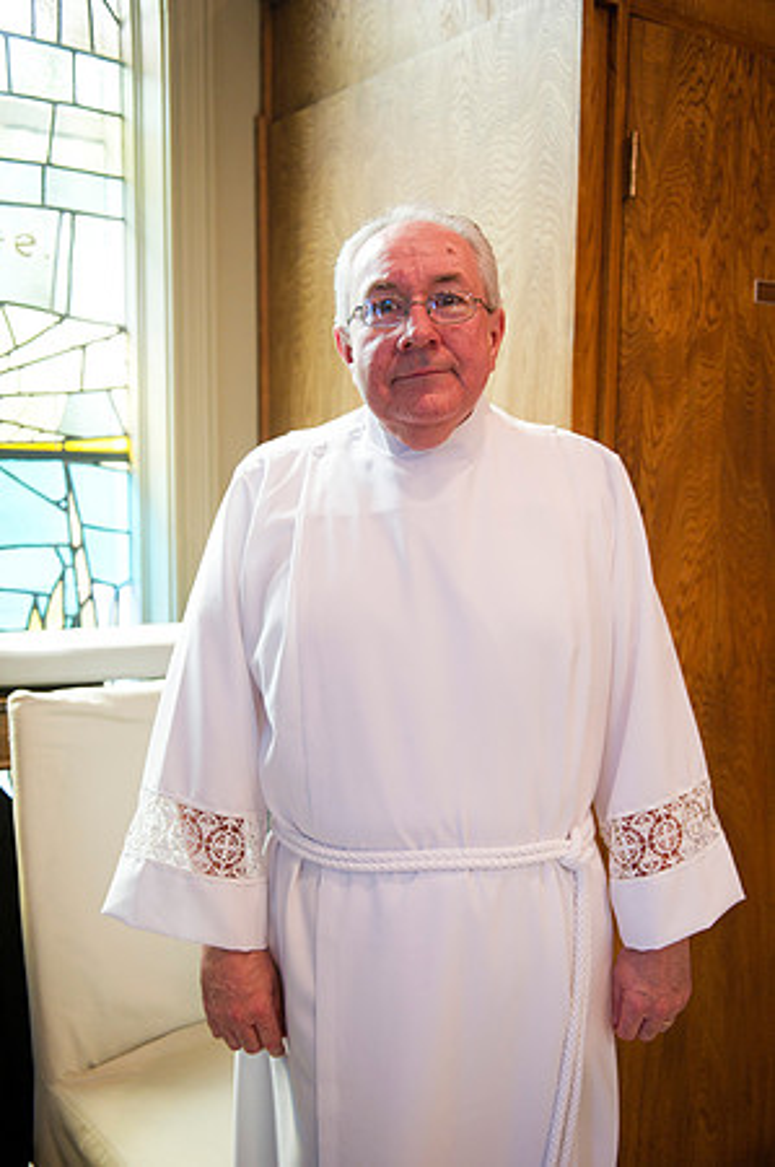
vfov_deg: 53.2
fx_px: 1165
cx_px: 388
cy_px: 584
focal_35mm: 36
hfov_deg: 36.8
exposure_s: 1/100
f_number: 2.8
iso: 2000
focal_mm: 36
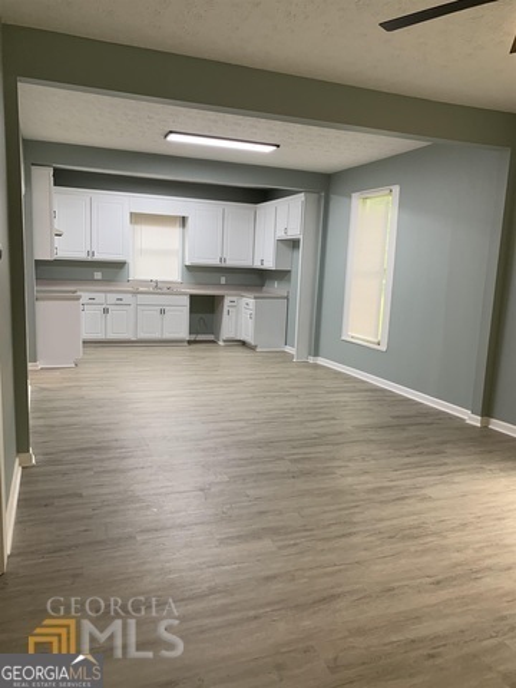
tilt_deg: -10.0
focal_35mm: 26
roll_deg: -2.2
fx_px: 517
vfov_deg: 67.3
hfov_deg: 53.1
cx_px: 258
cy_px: 344
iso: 100
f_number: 1.8
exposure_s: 1/60
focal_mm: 4.25
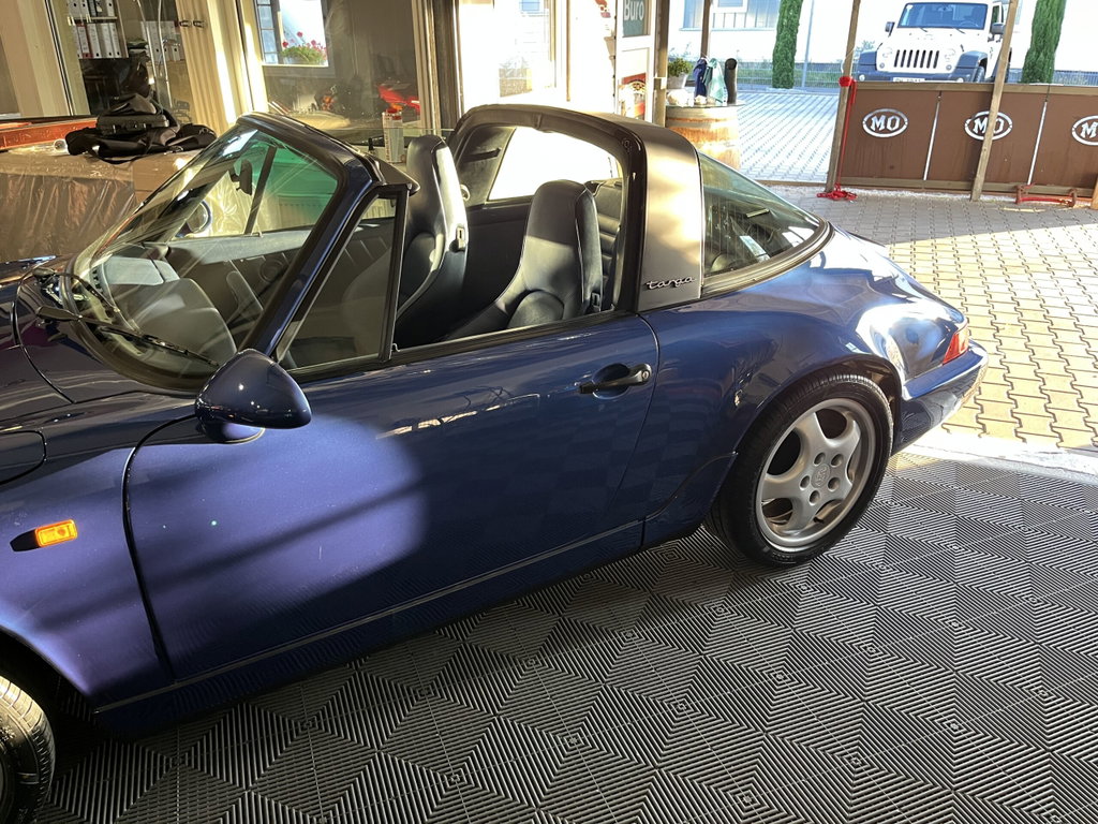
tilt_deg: -24.9
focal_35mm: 26
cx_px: 549
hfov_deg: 67.3
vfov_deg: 53.1
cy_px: 412
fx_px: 825
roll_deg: +0.2
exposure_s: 1/60
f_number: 1.6
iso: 160
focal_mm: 5.1
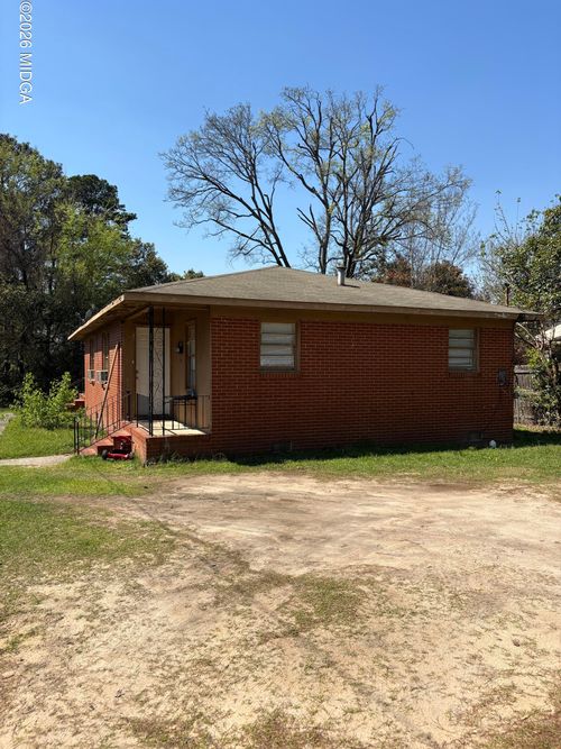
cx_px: 280
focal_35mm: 26
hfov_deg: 53.0
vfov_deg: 67.3
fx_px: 562
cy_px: 374
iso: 50
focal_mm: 5.96
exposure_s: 1/3125
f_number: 1.6
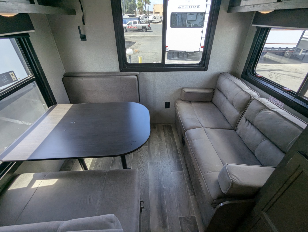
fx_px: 143
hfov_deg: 94.4
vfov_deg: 78.2
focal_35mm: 16
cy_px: 116
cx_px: 154
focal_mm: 2.35
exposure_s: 1/105
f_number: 2.2
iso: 83
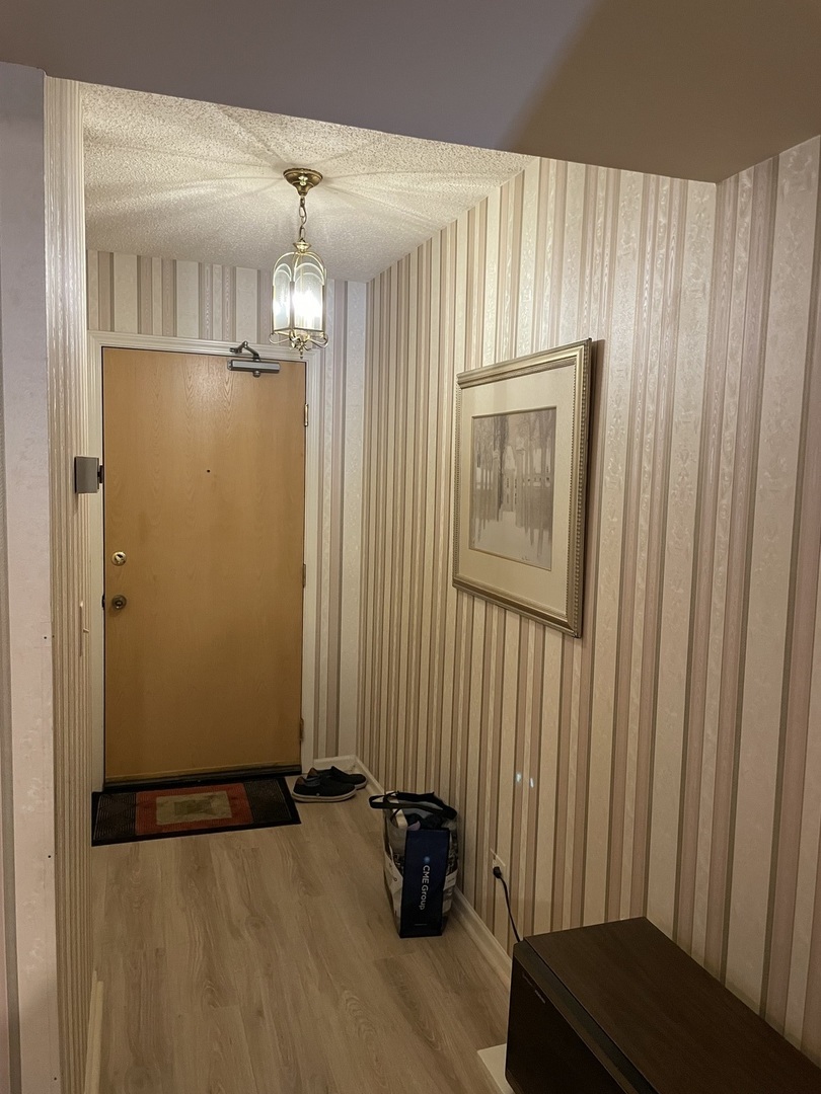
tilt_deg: -2.9
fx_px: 822
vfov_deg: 67.3
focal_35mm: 26
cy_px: 547
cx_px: 410
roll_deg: +0.8
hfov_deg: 53.1
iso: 400
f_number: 1.6
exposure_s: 1/60
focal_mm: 4.2
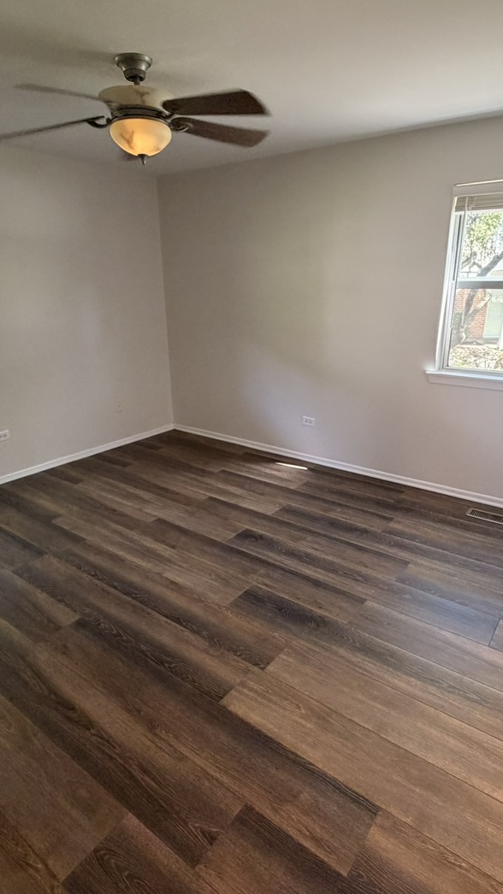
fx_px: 498
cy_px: 450
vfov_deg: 83.9
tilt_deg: -19.7
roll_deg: +1.2
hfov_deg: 53.5
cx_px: 267
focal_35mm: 21
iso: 320
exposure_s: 1/60
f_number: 2.2
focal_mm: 2.22
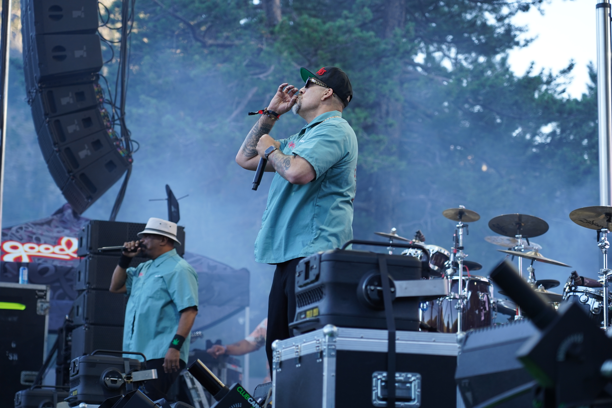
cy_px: 204
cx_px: 306
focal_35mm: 105
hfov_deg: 19.5
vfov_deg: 13.0
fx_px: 1785
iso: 320
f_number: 4
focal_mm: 105
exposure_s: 1/160
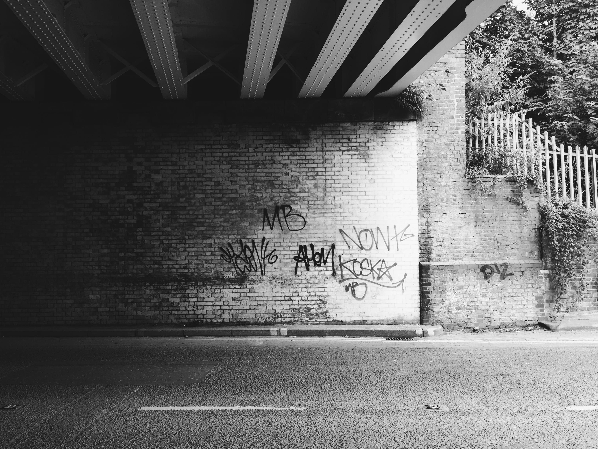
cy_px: 224
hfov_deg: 61.7
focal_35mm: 29
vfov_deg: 48.2
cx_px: 299
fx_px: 501
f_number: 2.2
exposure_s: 1/127
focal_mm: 4.15
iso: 32
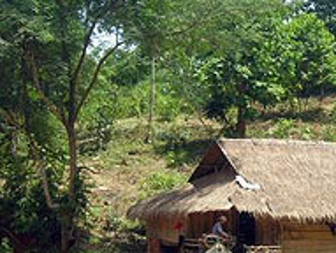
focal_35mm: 120
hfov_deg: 15.9
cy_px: 160
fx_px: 1167
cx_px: 382
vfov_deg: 12.4
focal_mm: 10.6
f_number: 5.4
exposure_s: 1/187
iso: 64
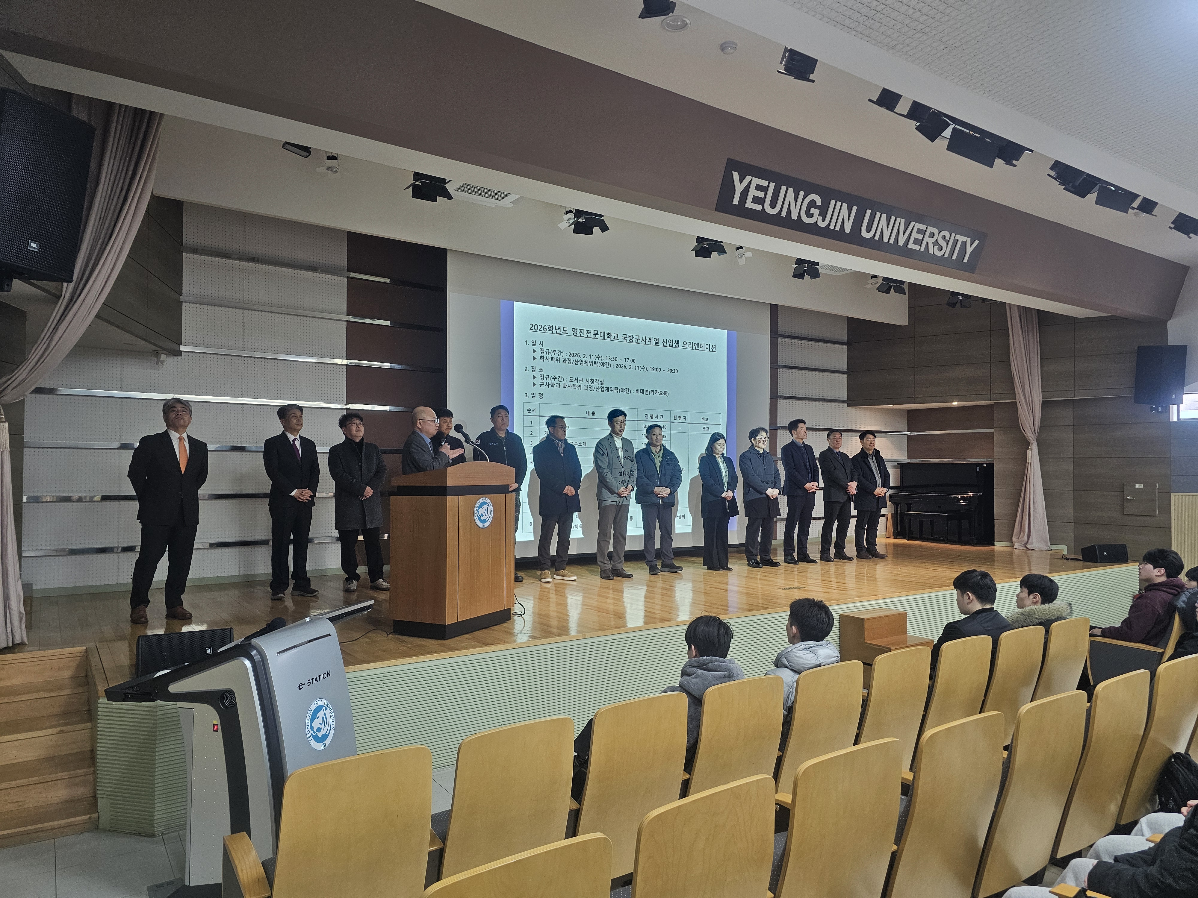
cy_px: 449
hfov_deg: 73.9
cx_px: 599
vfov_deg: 58.9
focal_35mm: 23
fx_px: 796
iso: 250
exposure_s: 1/120
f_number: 1.7
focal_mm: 6.3
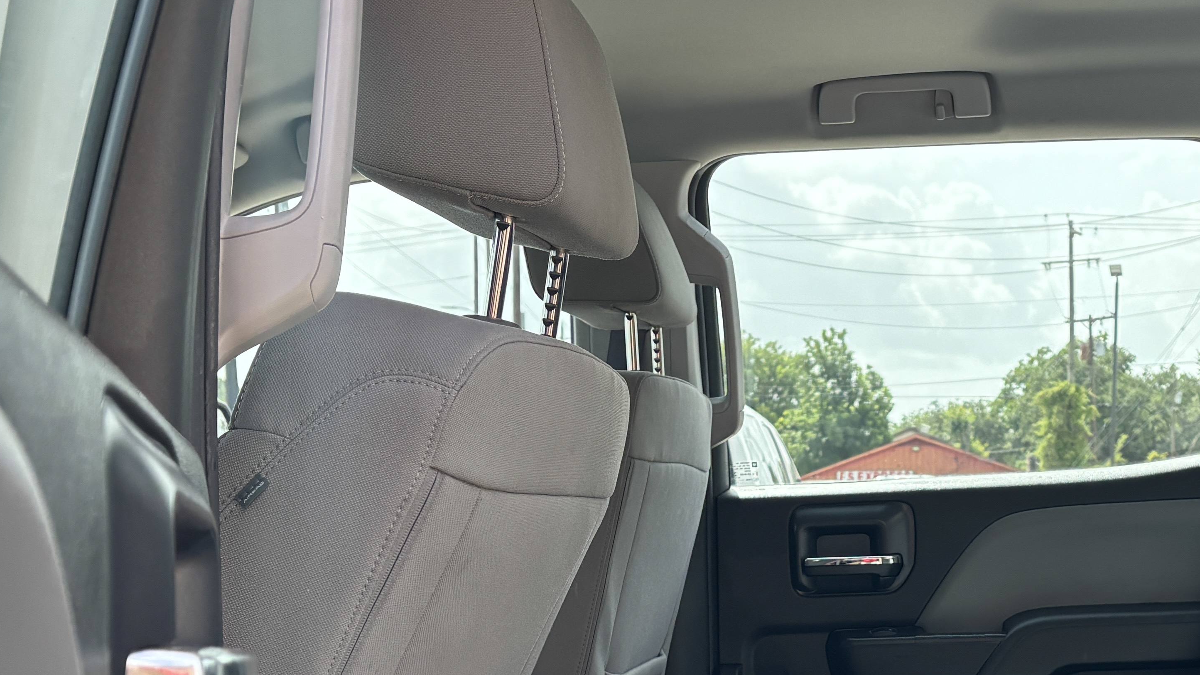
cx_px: 842
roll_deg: +0.3
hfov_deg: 36.7
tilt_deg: -4.1
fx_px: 1782
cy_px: 724
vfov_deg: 20.5
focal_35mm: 56
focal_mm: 5.96
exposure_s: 1/493
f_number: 1.6
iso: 50
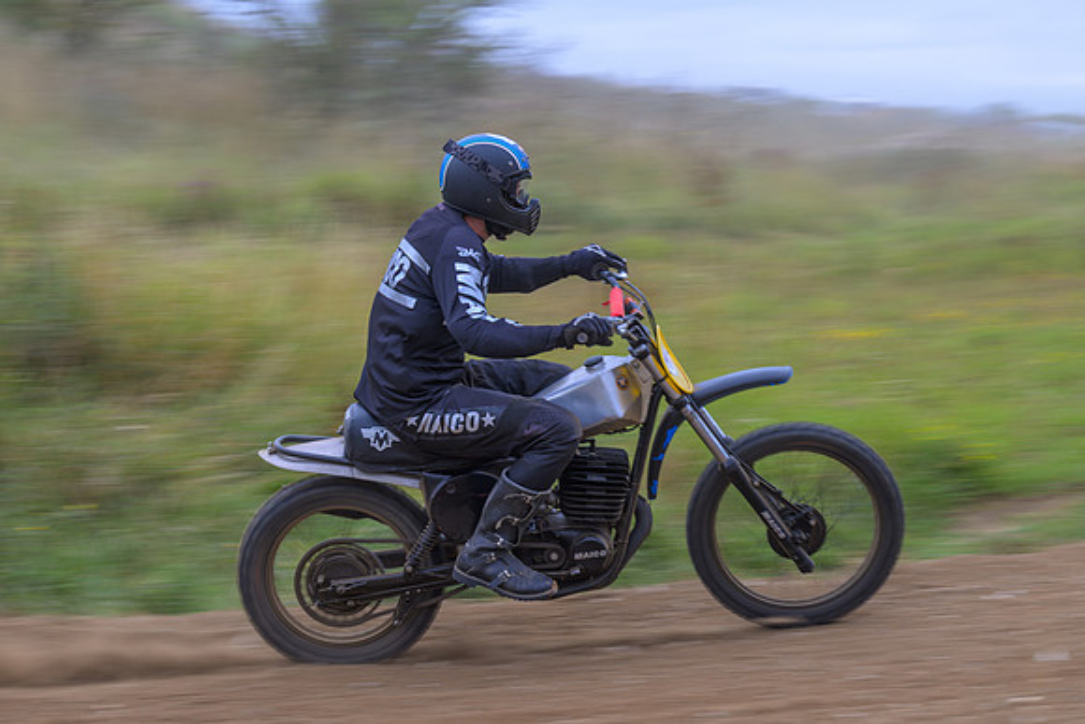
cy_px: 390
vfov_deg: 14.4
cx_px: 584
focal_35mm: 95
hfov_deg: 21.5
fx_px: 2858
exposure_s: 1/100
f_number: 7.1
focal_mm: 88
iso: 64
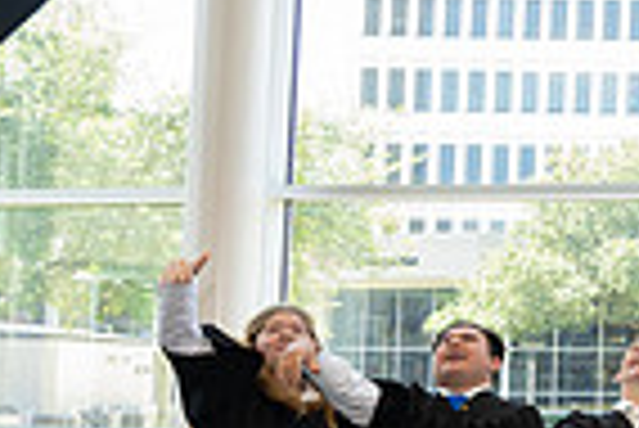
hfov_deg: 16.2
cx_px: 1269
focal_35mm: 98
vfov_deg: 14.0
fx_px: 1741
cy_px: 273
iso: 1000
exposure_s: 1/160
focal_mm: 24
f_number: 5.6
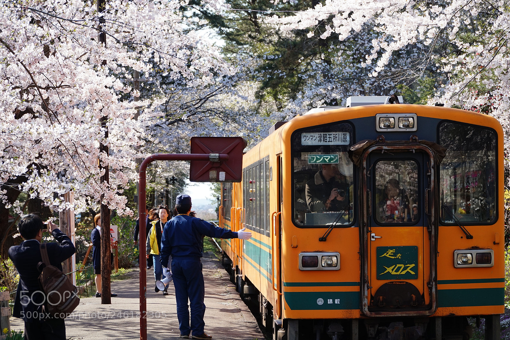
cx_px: 255
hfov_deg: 18.0
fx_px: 1614
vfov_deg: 12.0
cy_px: 170
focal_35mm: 114
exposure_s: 1/250
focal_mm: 76
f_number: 5
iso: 100
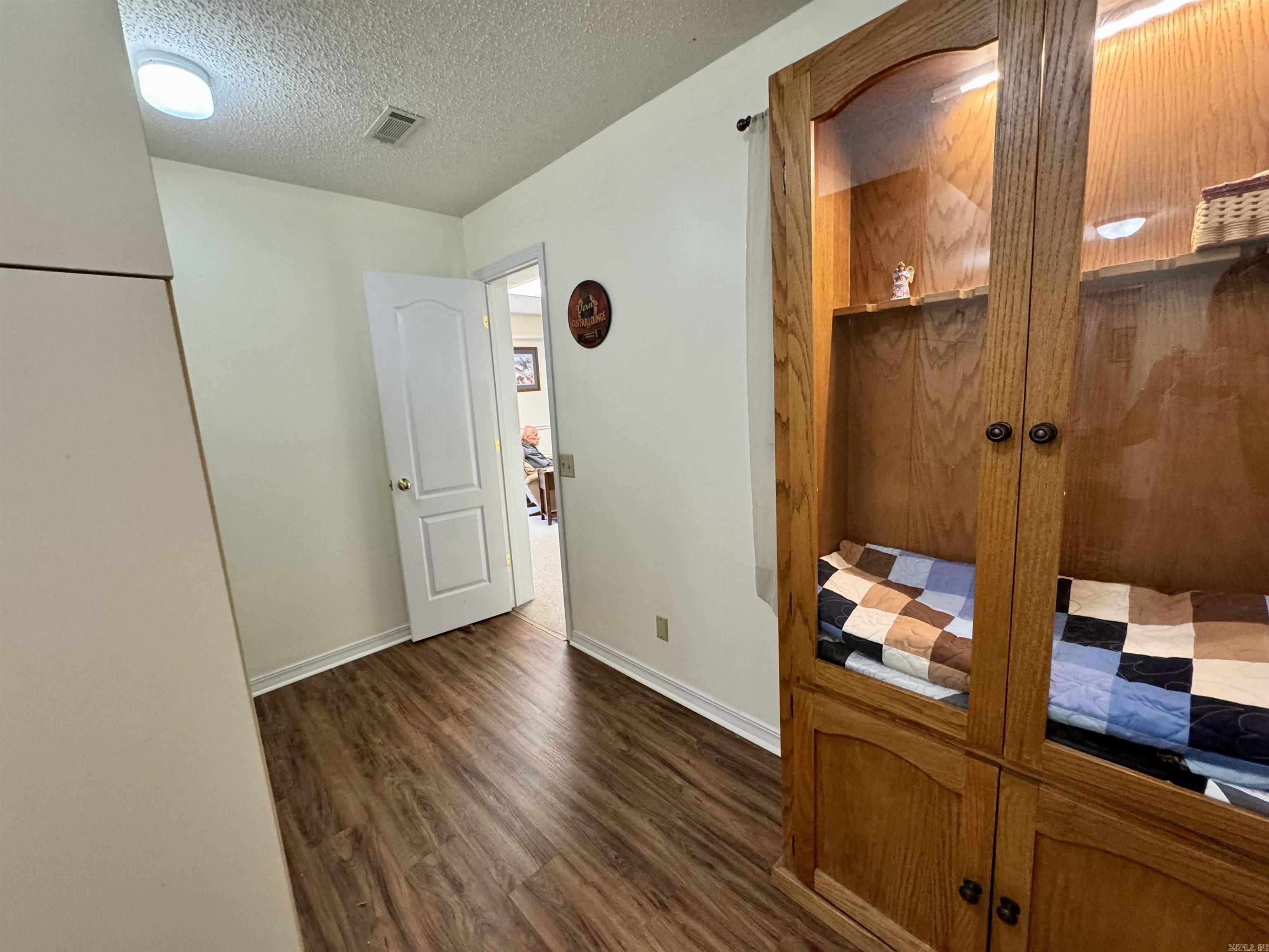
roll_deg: +2.8
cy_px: 476
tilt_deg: -10.7
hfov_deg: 102.1
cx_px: 634
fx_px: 513
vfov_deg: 85.7
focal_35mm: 14
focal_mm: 2.22
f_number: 2.2
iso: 250
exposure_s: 1/60
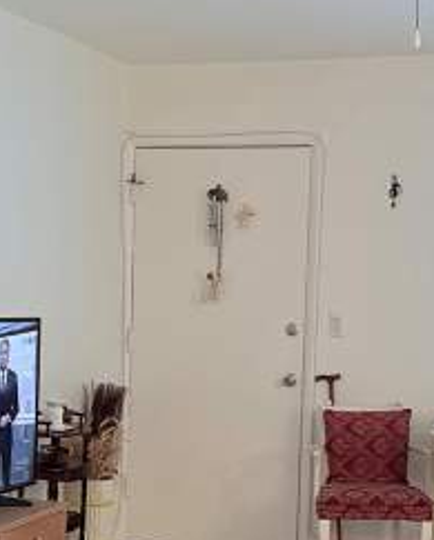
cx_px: 243
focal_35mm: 77
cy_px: 362
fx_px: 1234
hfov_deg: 19.9
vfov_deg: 24.6
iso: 200
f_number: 1.78
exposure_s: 1/60
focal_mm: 6.76
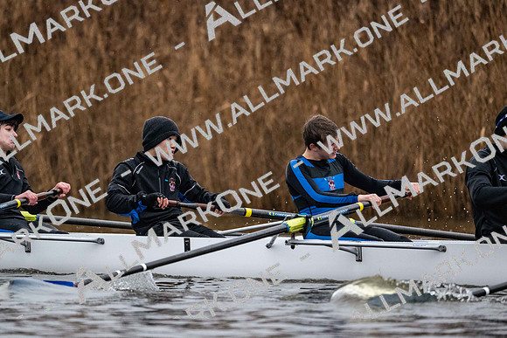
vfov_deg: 3.4
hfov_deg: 5.2
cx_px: 254
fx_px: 5634
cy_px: 169
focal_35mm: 400
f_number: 4.5
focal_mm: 400
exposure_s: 1/1600
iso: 5600
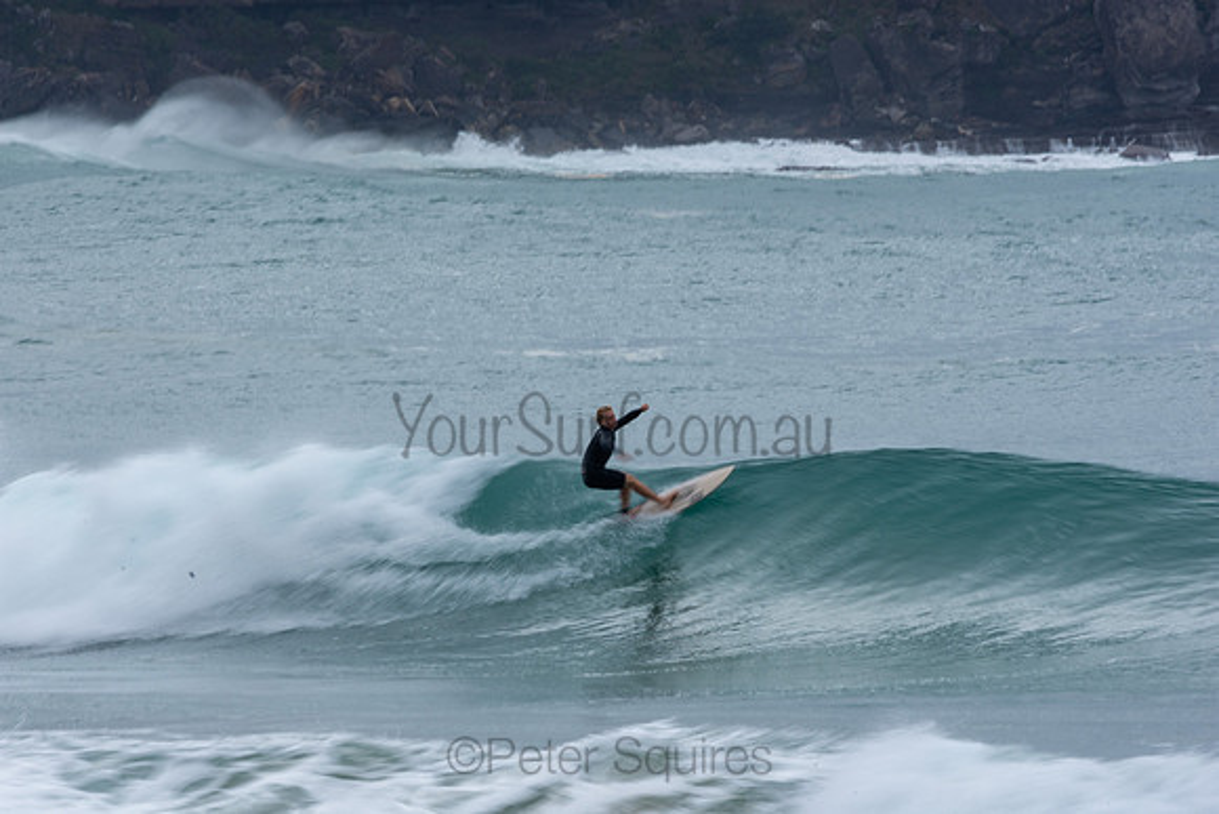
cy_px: 407
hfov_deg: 2.7
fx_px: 25401
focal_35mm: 750
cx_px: 610
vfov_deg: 1.8
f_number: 29
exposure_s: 1/25
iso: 100
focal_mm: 500
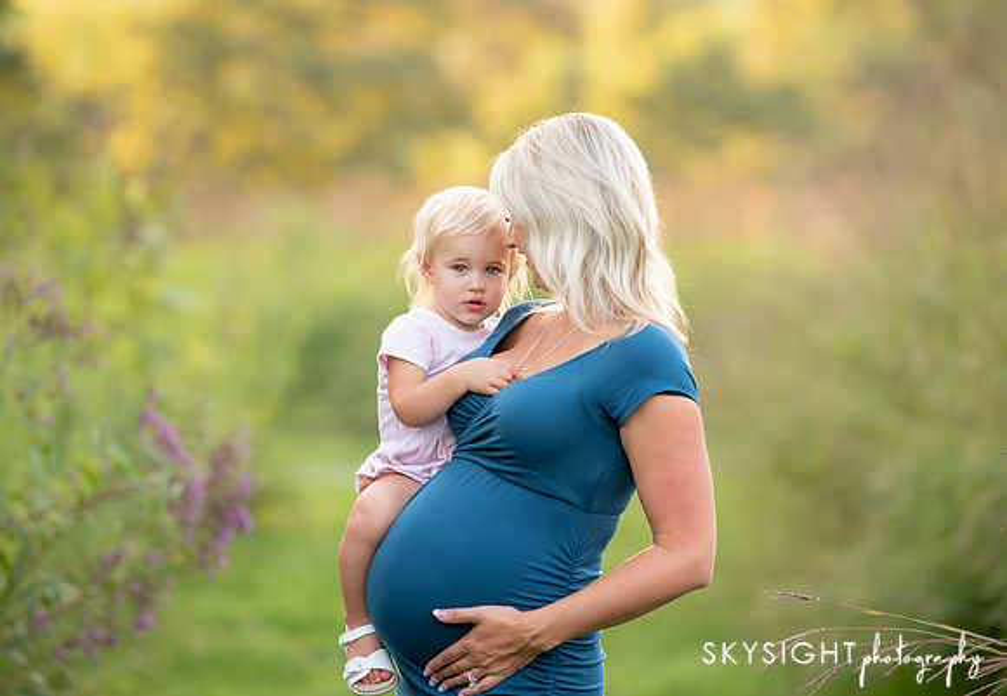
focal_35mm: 210
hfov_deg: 9.7
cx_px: 523
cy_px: 348
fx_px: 5938
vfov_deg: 6.7
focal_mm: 200
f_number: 3.5
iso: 500
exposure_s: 1/200
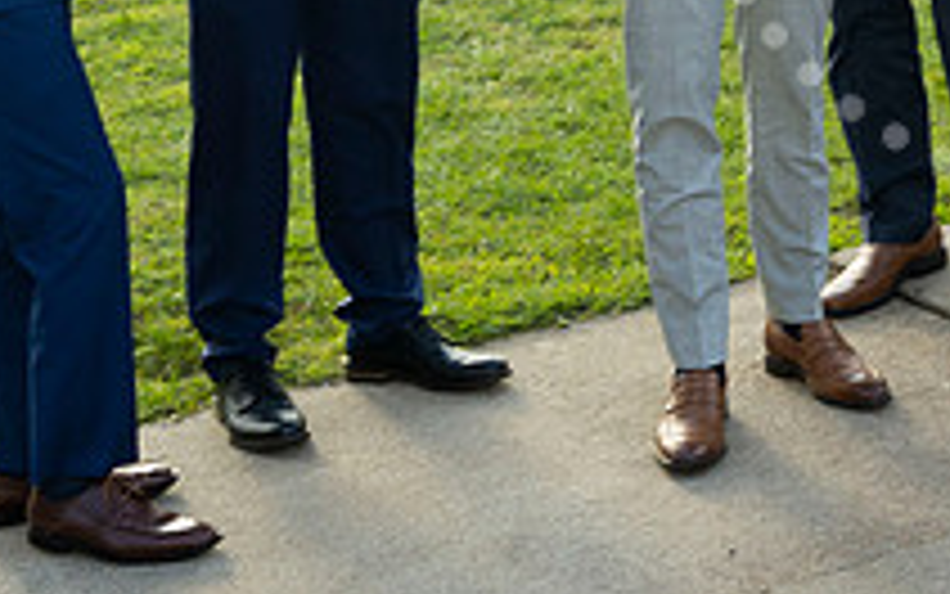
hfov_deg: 18.1
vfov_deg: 11.3
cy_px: -236
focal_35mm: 112
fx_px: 2901
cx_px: 947
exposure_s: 1/250
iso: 400
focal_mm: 24
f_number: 5.6
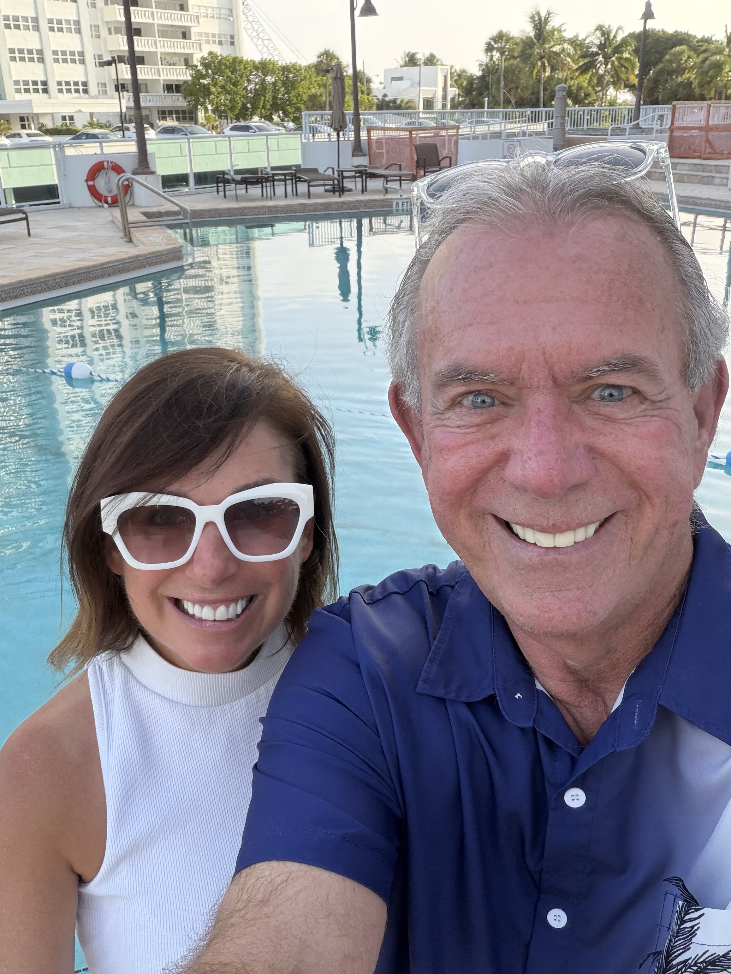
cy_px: 487
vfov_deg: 60.0
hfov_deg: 46.8
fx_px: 845
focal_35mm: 30
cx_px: 366
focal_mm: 2.71
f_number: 1.9
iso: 40
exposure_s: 1/202
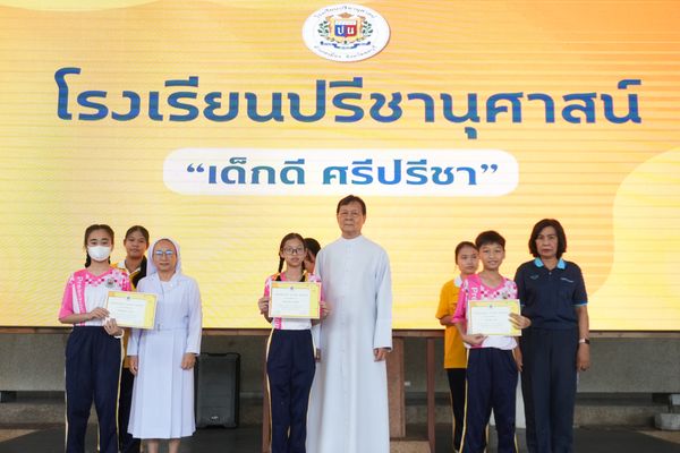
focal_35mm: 40
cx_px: 340
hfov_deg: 47.9
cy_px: 226
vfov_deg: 33.0
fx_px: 765
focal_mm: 27
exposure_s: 1/200
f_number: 4.5
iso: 1600
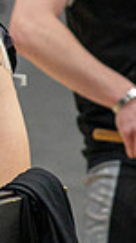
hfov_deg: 0.9
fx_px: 8565
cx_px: -96
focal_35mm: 1331
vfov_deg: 1.6
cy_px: 60
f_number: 4
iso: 6400
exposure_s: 1/500
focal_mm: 200
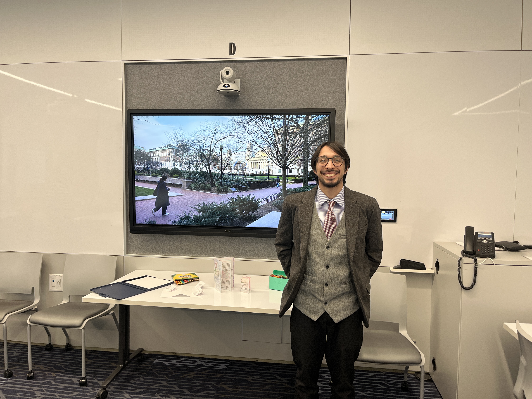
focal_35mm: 26
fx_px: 400
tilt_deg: -3.5
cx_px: 266
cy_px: 200
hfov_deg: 67.3
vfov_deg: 53.1
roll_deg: -1.2
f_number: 1.6
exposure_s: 1/60
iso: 64
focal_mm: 5.1
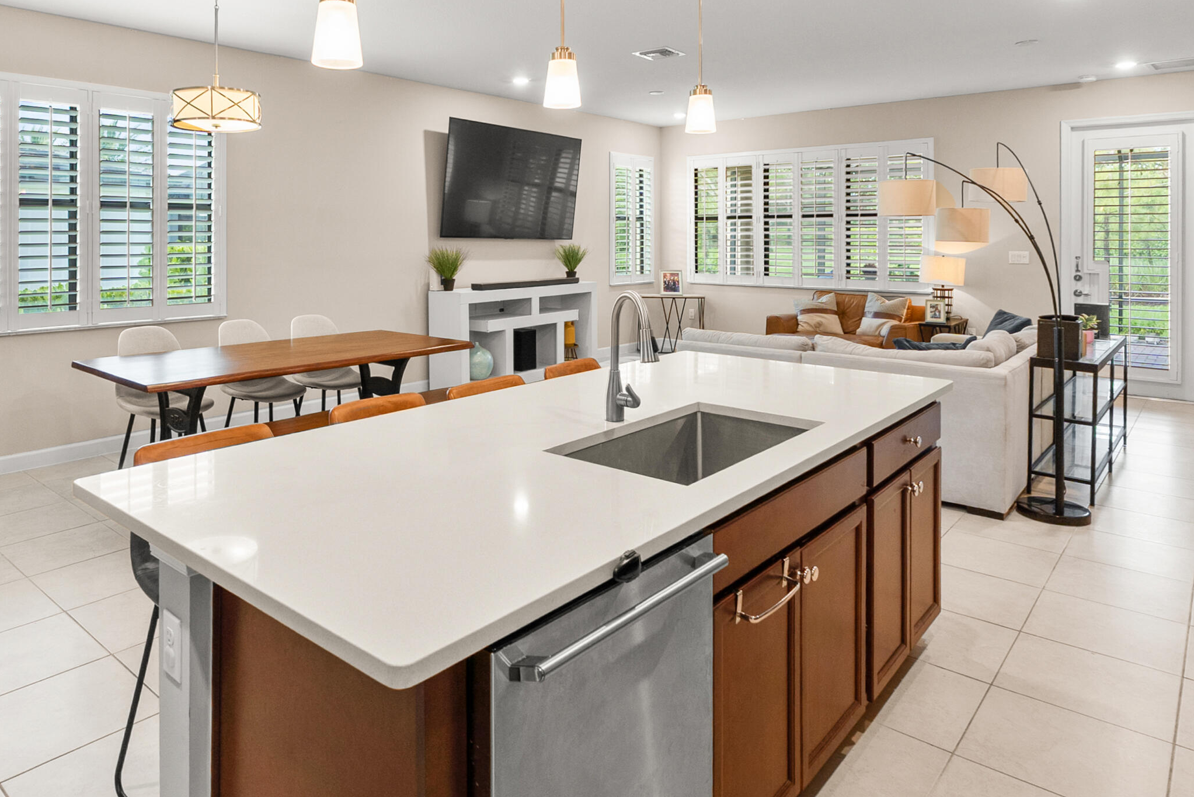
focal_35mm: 22
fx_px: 730
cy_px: 363
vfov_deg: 57.2
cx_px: 515
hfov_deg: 78.2
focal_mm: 10
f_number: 6.3
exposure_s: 1/5
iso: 100
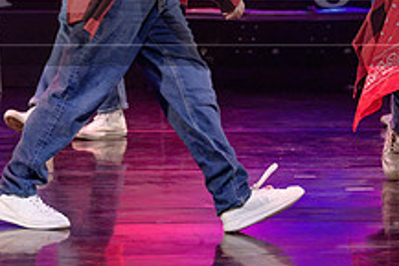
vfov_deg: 3.4
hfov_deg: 5.0
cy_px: -122
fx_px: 4525
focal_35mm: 408
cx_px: 322
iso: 1600
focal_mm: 120
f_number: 2.8
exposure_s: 1/250
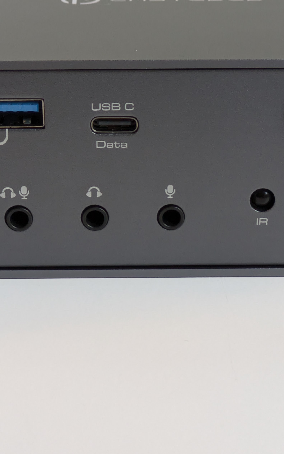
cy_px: 217
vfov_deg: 21.0
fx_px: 1226
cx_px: 162
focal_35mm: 99
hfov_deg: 13.2
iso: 449
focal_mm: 5.43
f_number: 1.89
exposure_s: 1/100
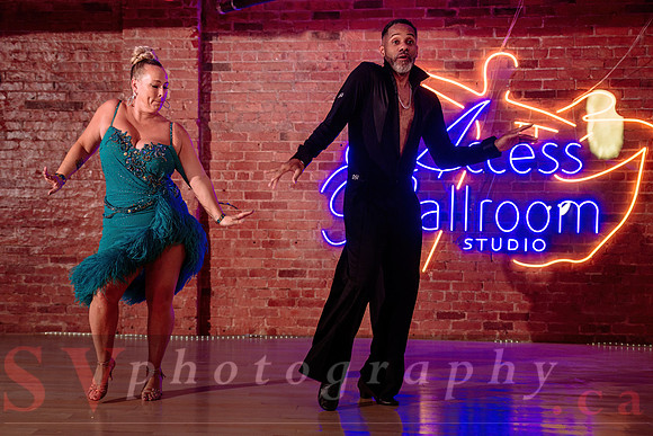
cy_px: 252
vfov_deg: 27.9
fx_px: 875
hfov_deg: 40.8
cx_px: 272
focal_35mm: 48
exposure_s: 1/400
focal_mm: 38
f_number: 2
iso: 800
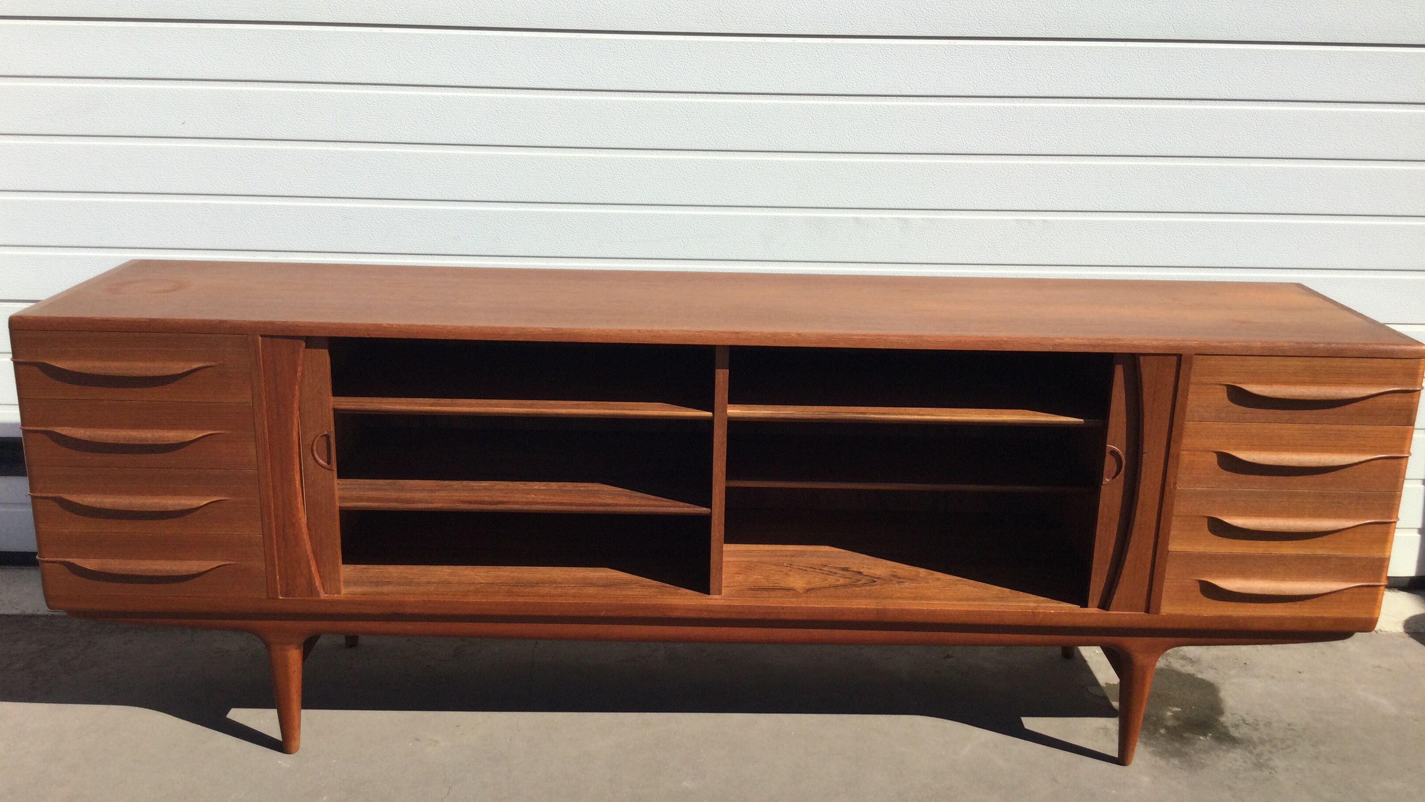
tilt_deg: -17.8
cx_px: 708
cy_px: 378
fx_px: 1285
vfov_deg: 34.6
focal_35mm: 34
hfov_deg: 58.0
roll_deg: -2.5
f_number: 2.4
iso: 25
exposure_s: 1/1217
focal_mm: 3.3
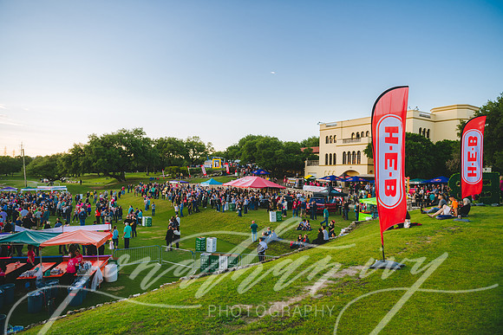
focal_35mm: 24
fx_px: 335
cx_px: 252
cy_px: 168
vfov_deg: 53.2
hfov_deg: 73.7
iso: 100
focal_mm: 24
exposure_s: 1/160
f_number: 3.5
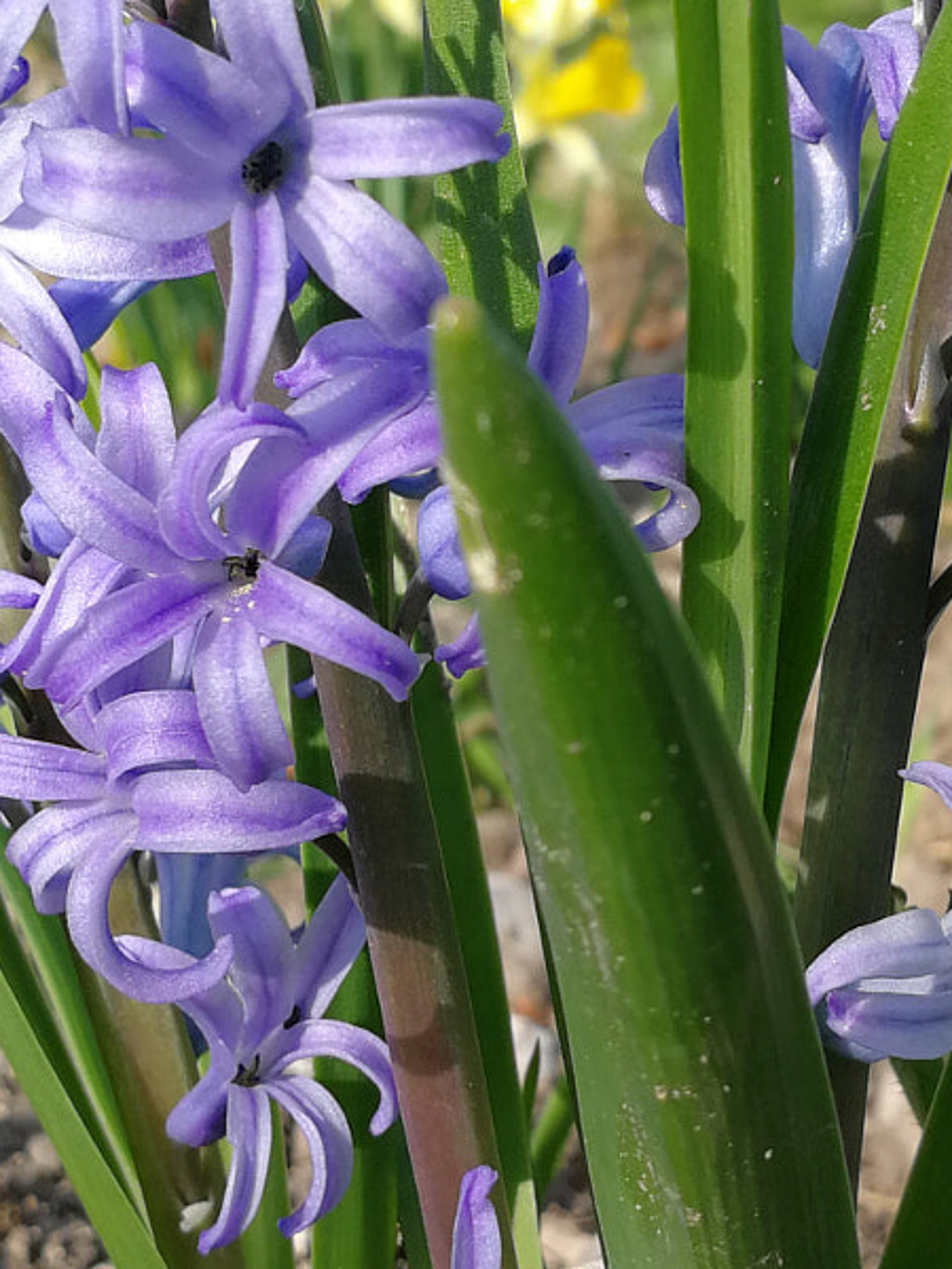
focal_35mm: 72
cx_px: 514
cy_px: 624
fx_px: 2640
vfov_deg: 27.0
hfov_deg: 20.4
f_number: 2.2
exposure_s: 1/522
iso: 50
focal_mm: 3.95
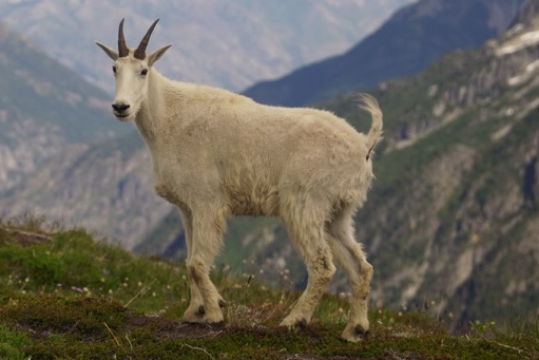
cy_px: 128
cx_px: 115
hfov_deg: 11.1
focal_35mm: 185
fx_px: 2770
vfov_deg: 7.4
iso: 100
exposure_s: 1/1600
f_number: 3.5
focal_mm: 70
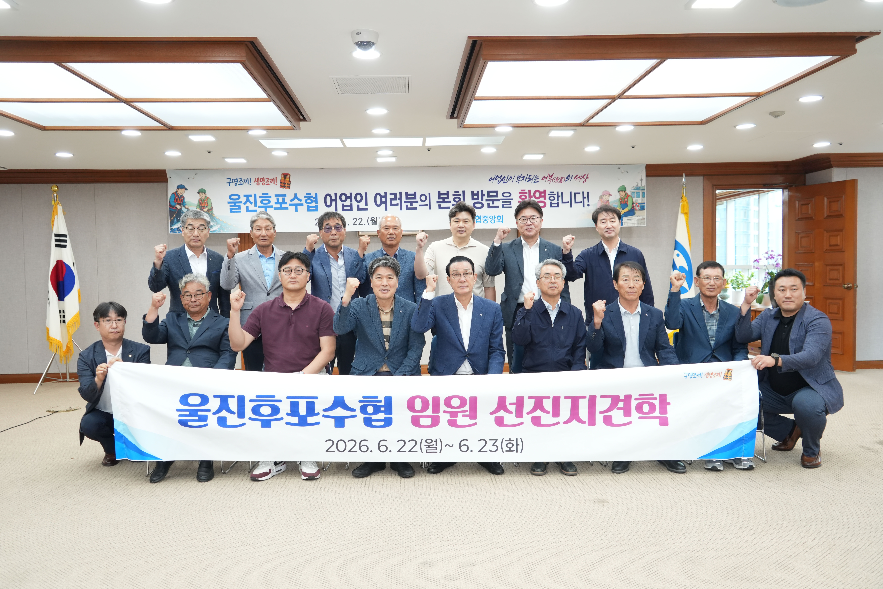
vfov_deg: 45.0
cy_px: 294
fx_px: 711
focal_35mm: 29
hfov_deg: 63.7
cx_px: 442
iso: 1250
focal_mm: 29
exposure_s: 1/125
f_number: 4.5
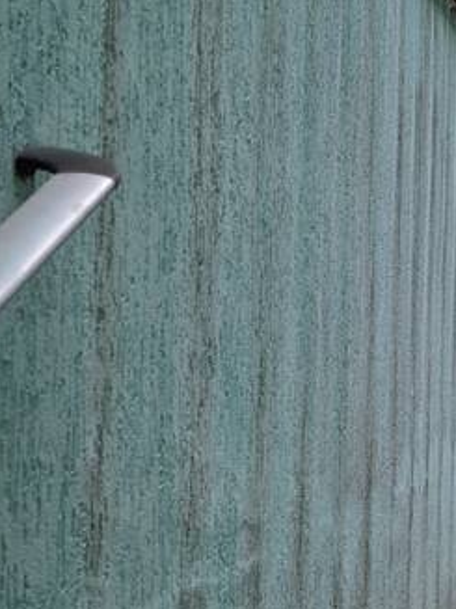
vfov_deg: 25.6
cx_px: 676
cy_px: 345
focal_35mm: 76
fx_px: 1336
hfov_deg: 17.5
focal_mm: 5.54
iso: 50
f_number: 1.8
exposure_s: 1/247
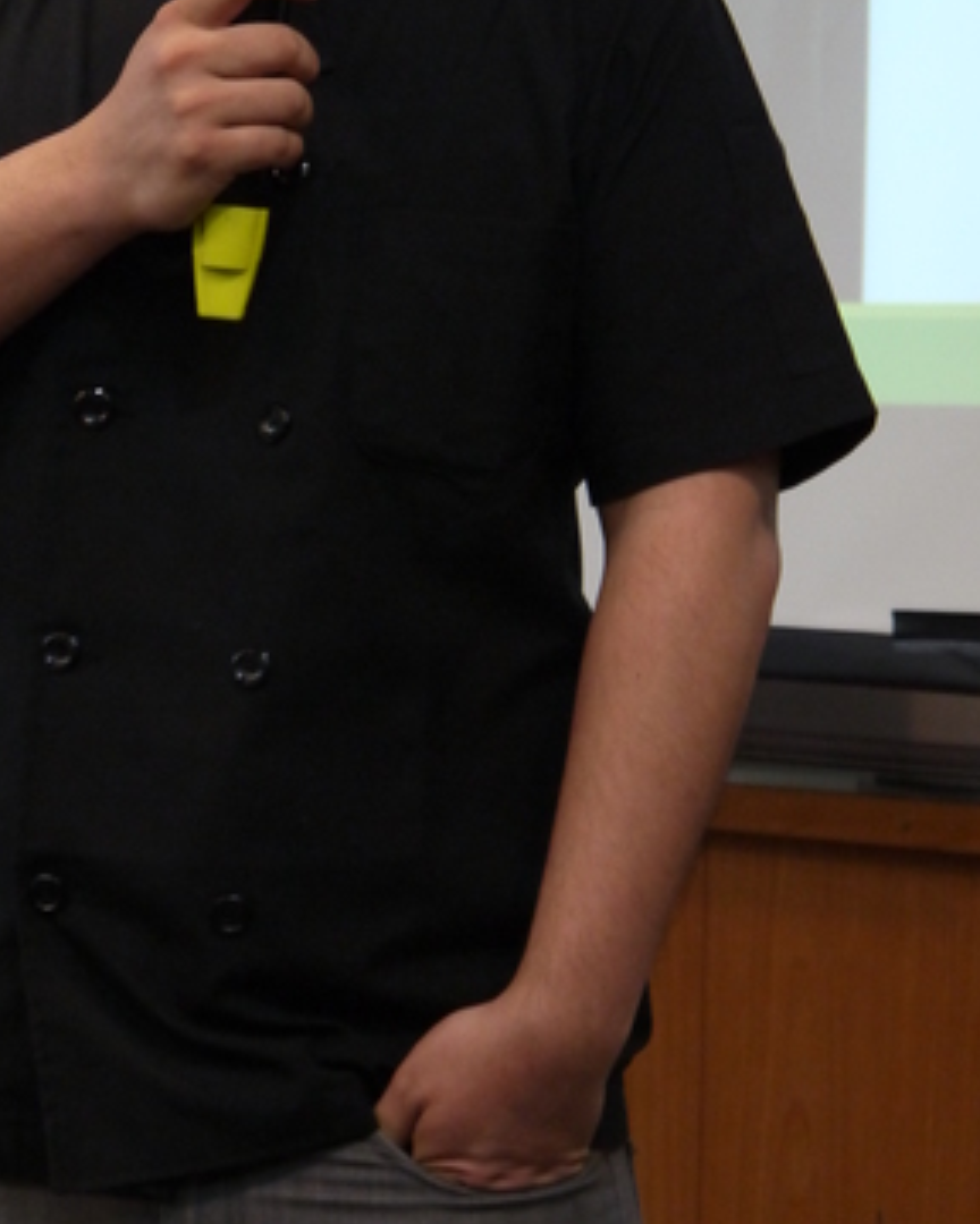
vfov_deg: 17.4
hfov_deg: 14.0
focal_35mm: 110
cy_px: 296
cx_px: 410
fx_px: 3988
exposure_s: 1/40
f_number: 4.9
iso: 800
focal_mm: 29
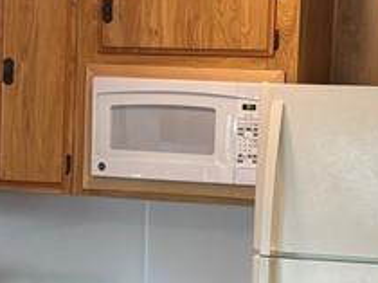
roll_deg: -1.5
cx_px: 313
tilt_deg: -8.1
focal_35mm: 127
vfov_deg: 11.6
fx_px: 1385
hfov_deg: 15.4
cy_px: 269
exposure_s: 1/60
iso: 125
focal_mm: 5.96
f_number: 1.6
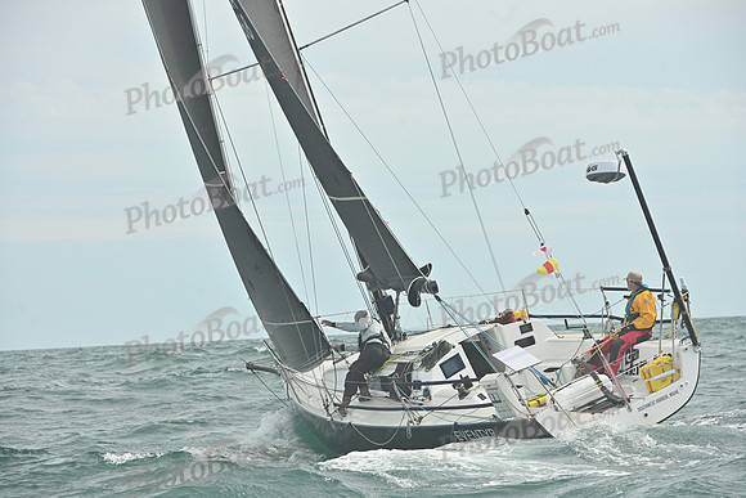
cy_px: 249
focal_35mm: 180
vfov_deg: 7.6
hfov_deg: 11.4
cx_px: 373
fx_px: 3731
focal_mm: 180
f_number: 10
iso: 320
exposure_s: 1/1250
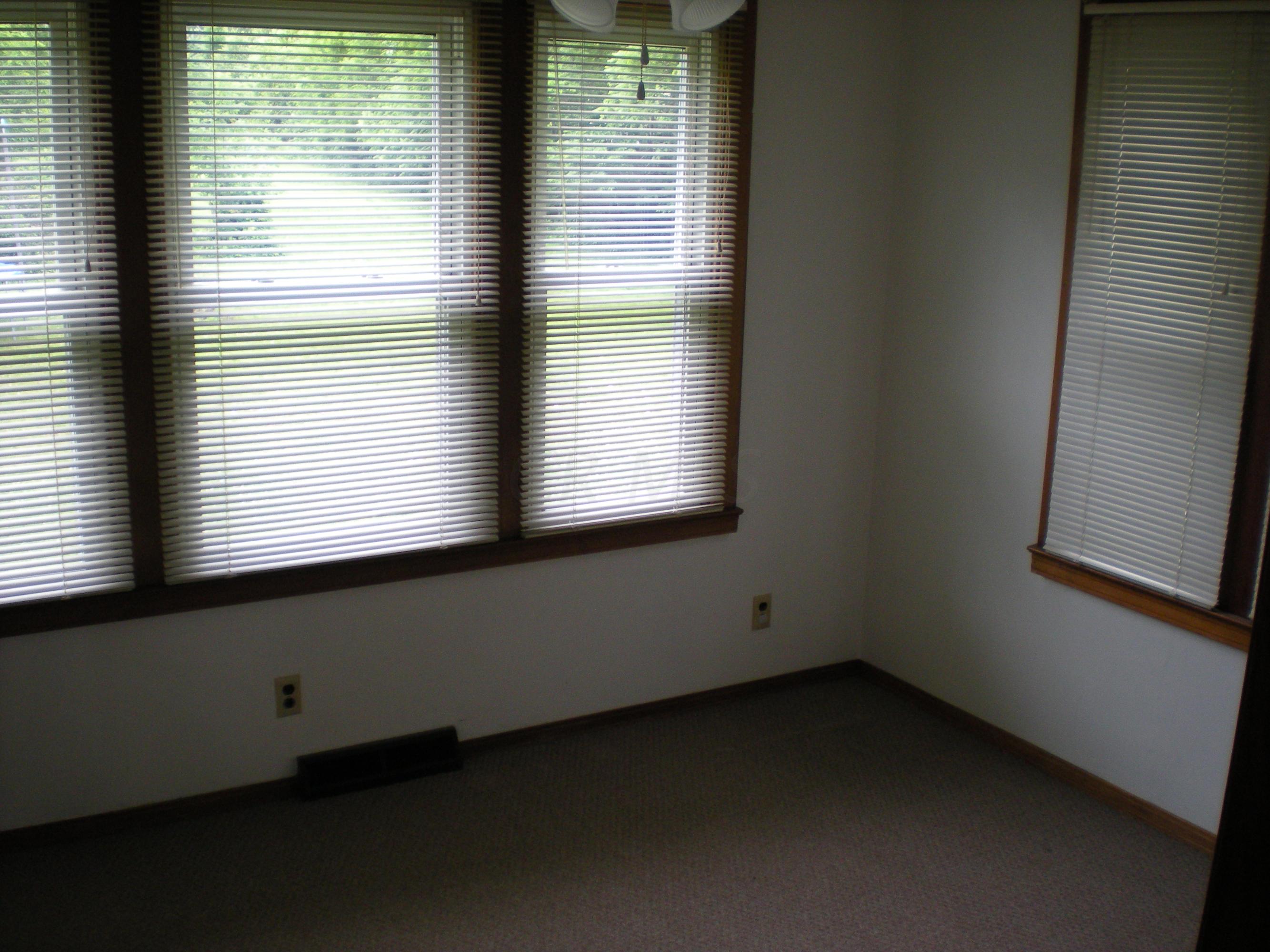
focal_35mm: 38
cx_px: 635
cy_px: 476
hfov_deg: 49.0
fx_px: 1394
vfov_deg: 37.7
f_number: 3.1
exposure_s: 1/59.8
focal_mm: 6.3
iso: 142
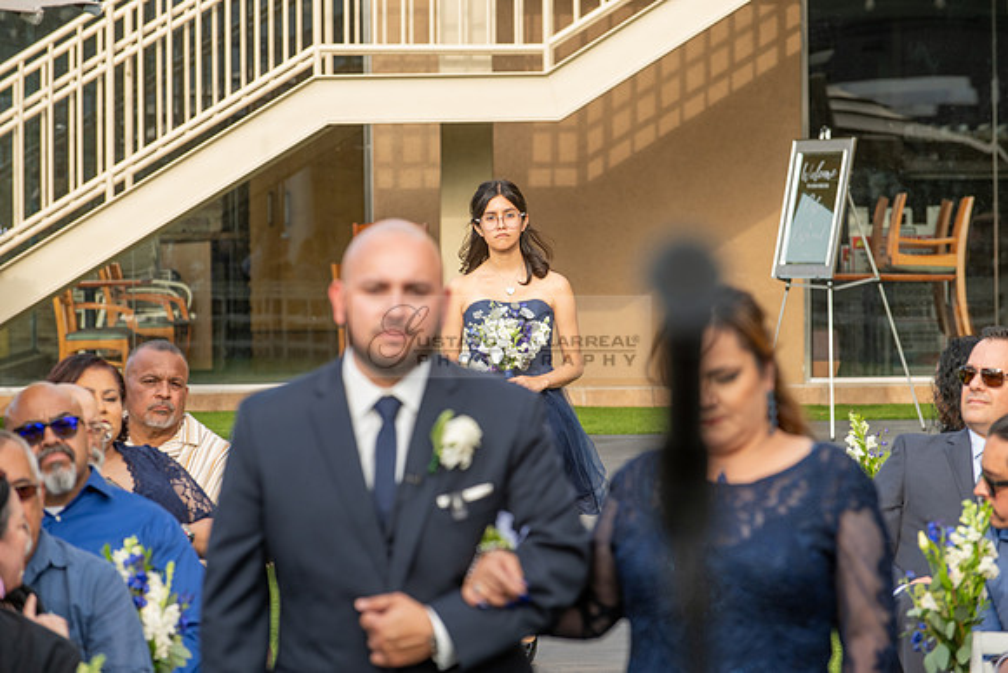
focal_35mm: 200
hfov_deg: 10.3
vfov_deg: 6.9
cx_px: 504
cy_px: 336
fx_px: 5601
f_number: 6.3
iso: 400
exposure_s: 1/250
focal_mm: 200
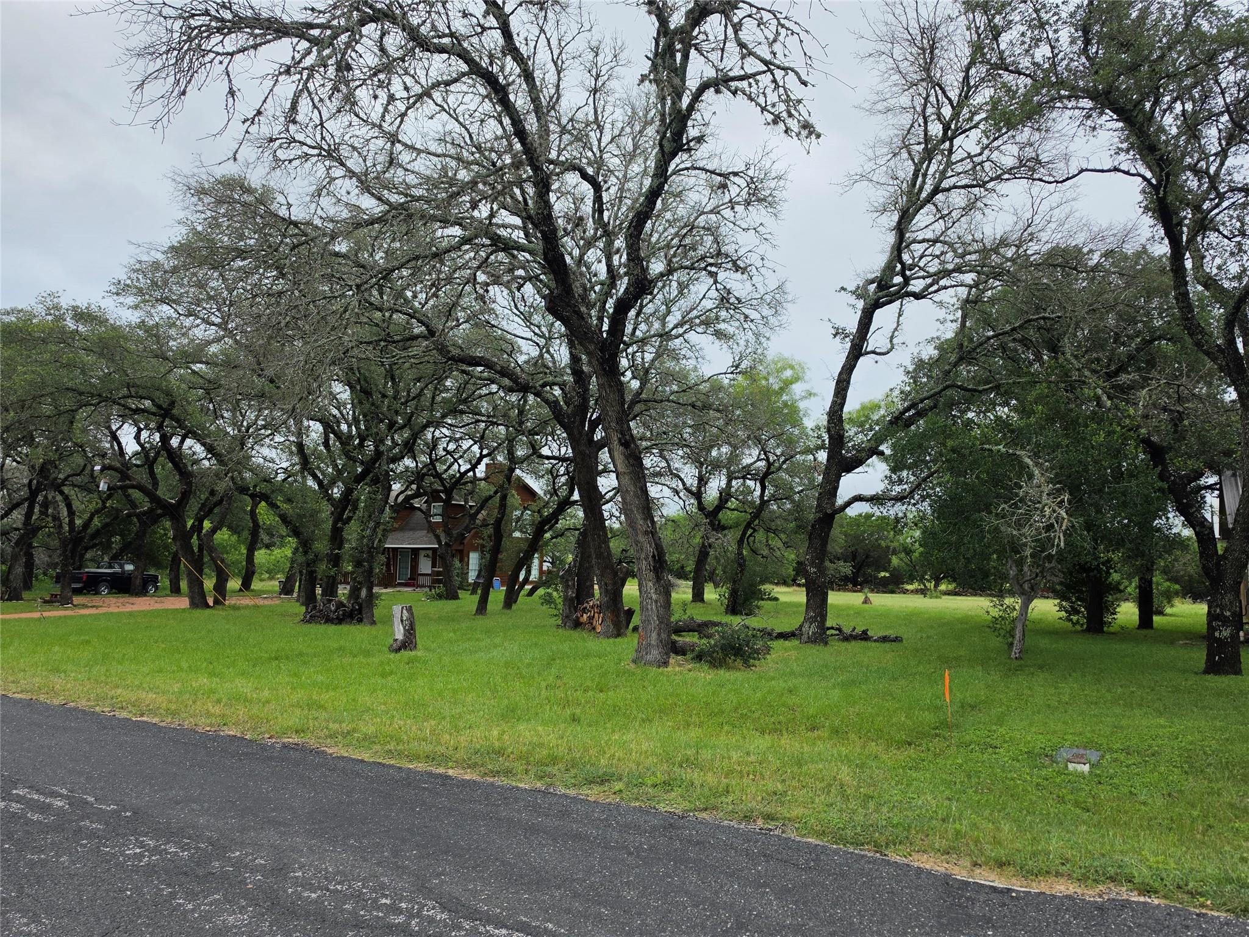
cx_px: 624
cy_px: 468
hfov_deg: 73.9
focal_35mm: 23
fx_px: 830
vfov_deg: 58.9
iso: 64
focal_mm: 6.5
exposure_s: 1/3531
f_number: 1.4
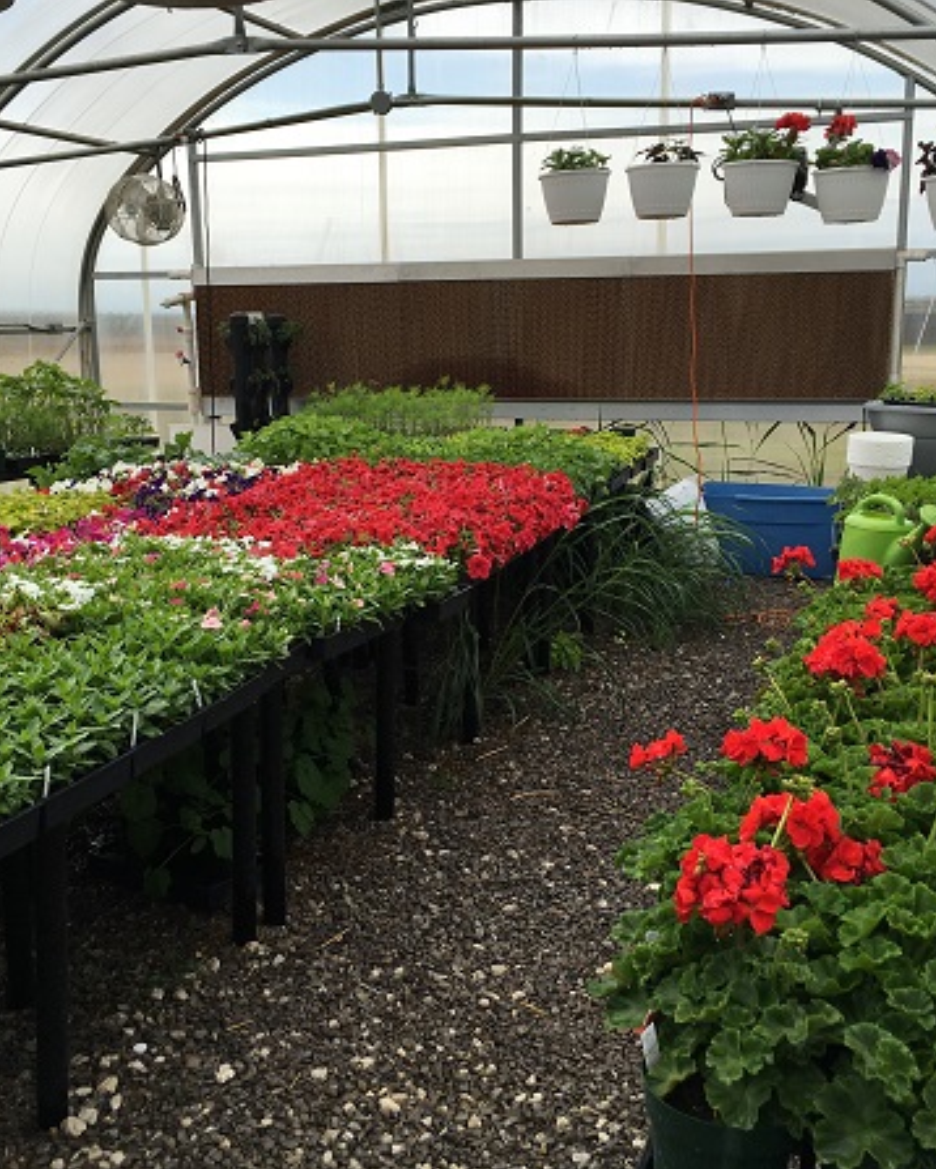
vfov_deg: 47.9
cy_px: 586
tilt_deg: -10.9
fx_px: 1315
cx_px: 458
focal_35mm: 38
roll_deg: +1.1
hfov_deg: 39.2
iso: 25
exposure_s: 1/1202
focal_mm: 4.15
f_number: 2.2
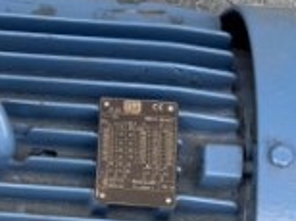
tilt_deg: -74.7
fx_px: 854
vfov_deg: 14.2
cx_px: -4
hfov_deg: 19.1
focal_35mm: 100
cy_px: 277
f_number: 1.78
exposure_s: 1/231
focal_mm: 6.76
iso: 64
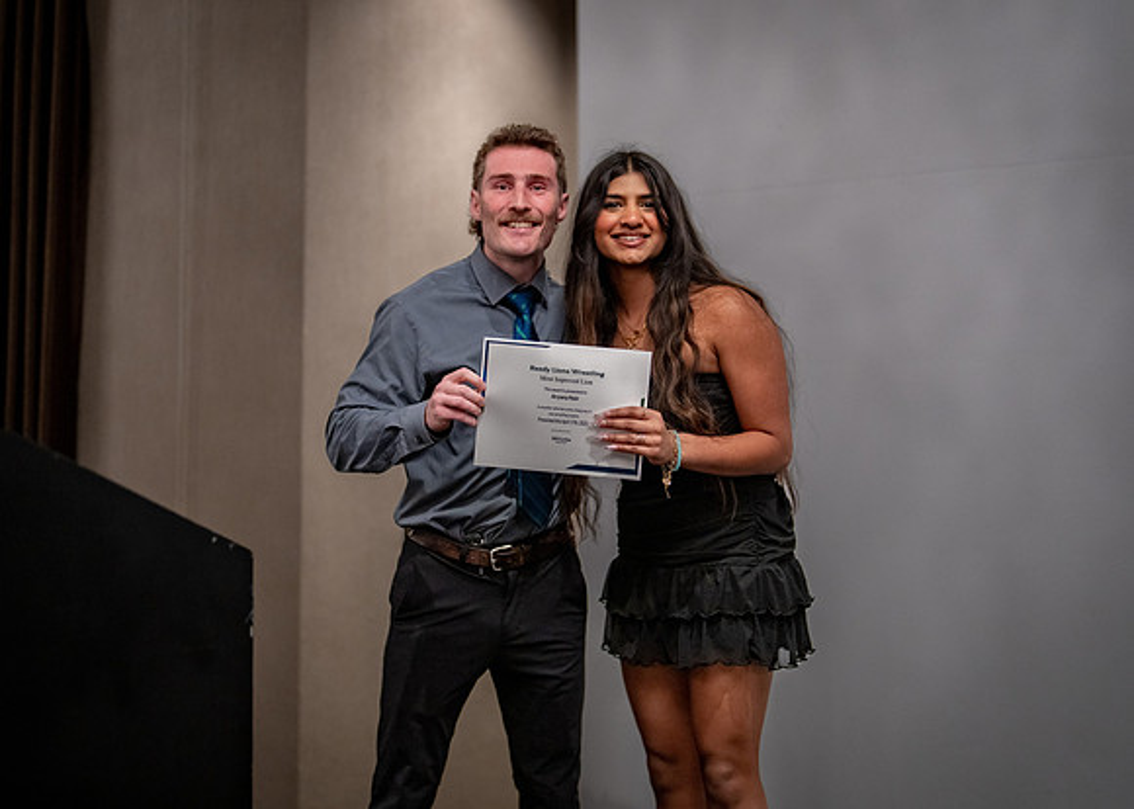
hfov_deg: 36.2
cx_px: 567
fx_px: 1737
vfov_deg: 26.2
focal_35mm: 54
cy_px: 404
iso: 1250
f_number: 1.2
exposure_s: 1/400
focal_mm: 50
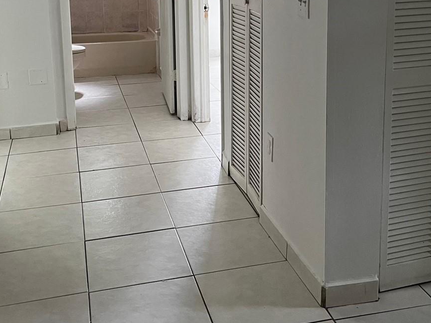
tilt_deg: -10.7
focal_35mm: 48
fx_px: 598
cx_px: 219
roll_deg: +1.0
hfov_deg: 39.7
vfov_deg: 29.3
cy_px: 45
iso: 320
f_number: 1.6
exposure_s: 1/60
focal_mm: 5.1
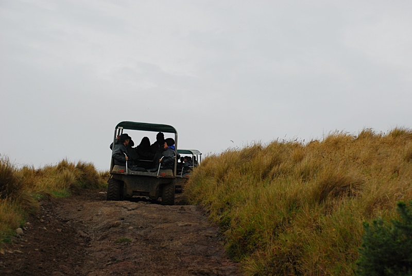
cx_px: 206
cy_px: 138
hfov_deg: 27.0
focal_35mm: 75
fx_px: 860
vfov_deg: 18.2
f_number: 6.3
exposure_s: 1/800
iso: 400
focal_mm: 50
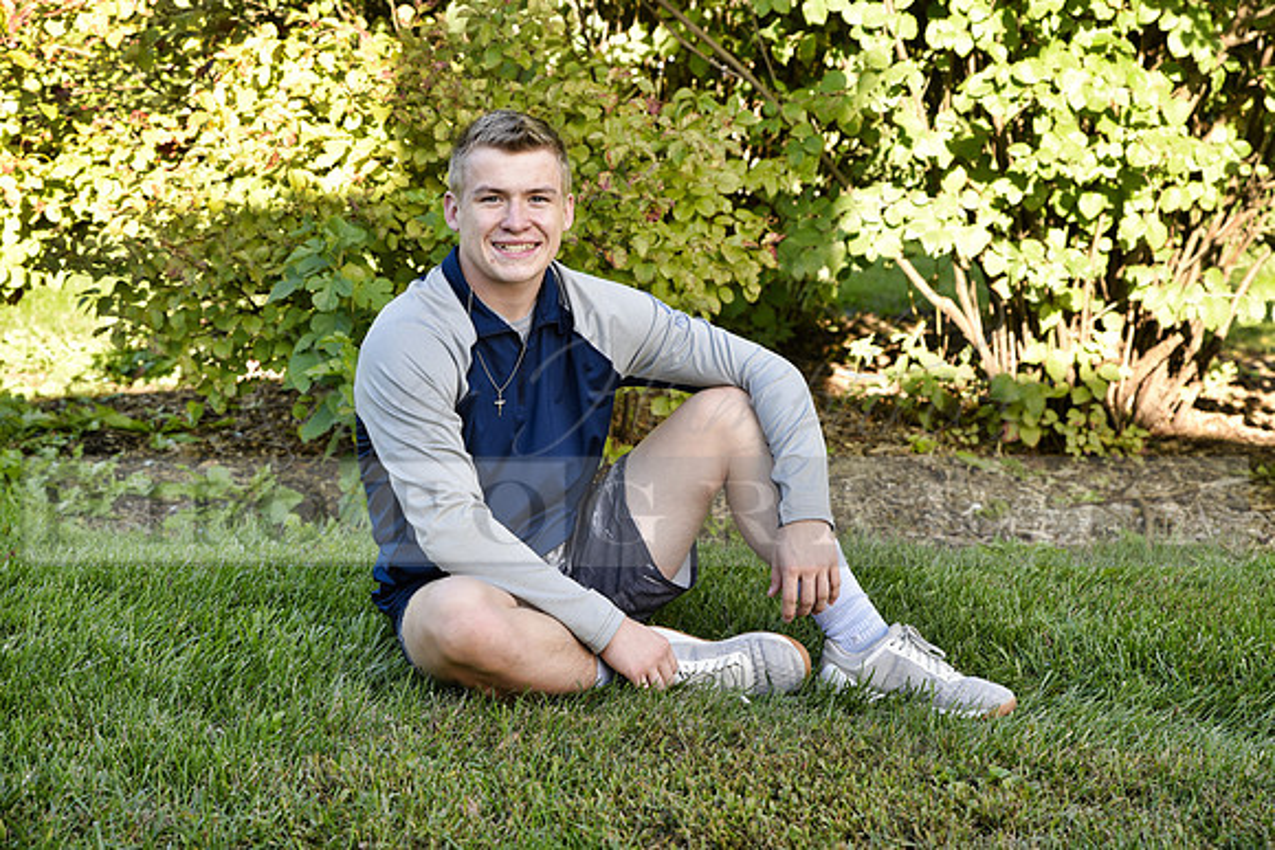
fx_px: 2409
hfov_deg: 29.6
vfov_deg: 20.0
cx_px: 638
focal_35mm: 68
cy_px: 425
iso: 200
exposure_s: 1/125
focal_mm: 68
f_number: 5.6
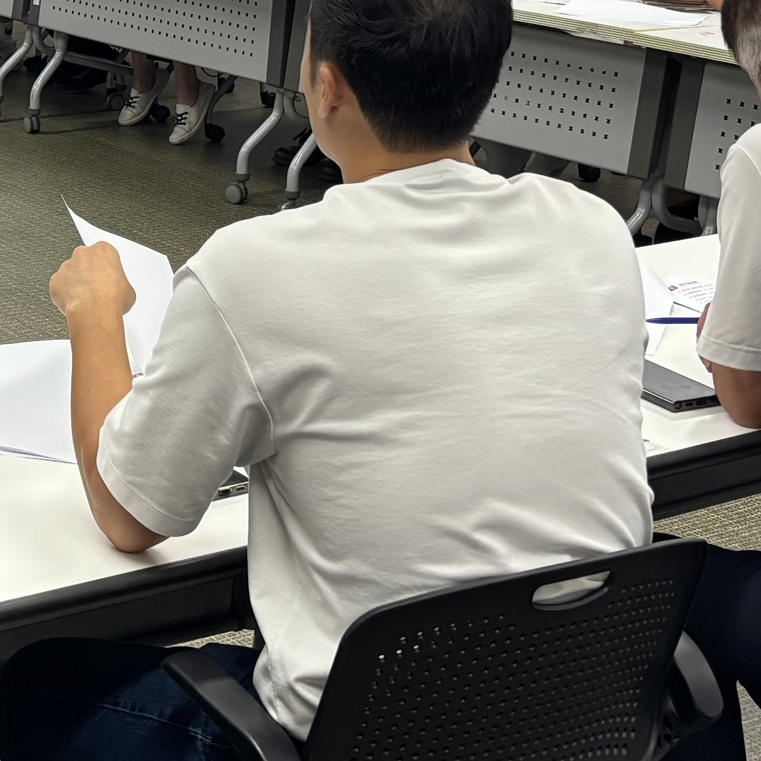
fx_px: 2263
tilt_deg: -9.4
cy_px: 30
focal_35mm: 91
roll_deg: -0.3
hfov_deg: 18.5
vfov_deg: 18.7
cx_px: -31
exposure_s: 1/120
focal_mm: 5.96
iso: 125
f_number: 1.6
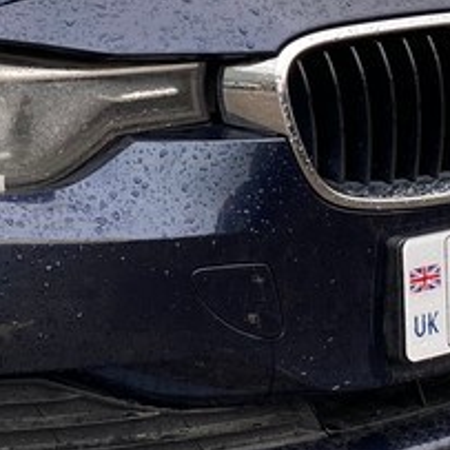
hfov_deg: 15.1
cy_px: 47
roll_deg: +0.1
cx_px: -31
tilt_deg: -10.0
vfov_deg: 15.2
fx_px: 1662
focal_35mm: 113
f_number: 1.8
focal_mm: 4.25
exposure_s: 1/150
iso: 32
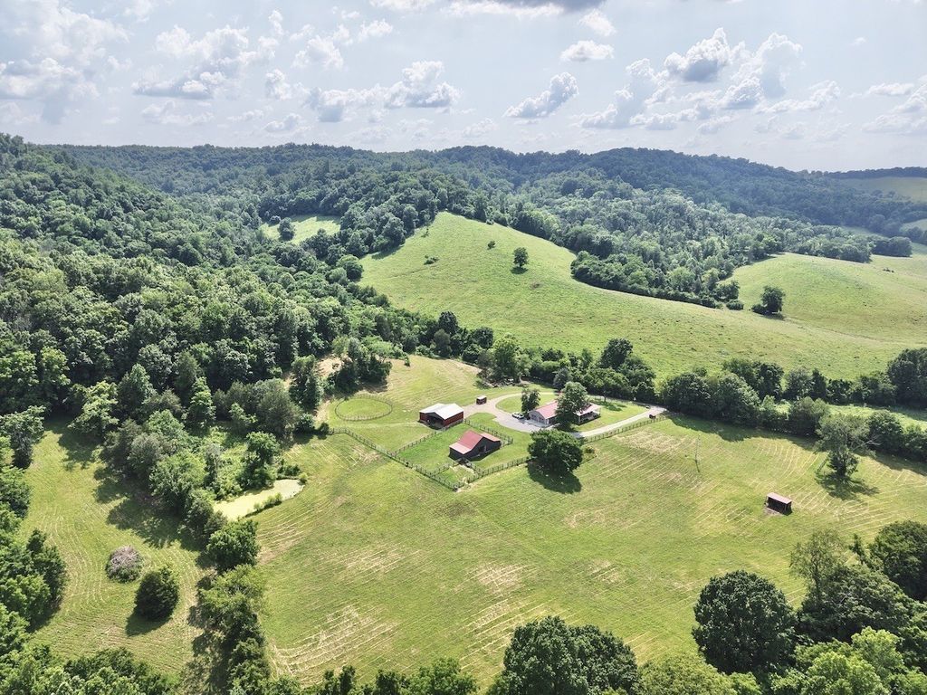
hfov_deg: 71.6
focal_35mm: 24
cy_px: 348
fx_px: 643
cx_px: 464
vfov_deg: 56.8
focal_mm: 8.67
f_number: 1.8
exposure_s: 1/6400
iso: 240
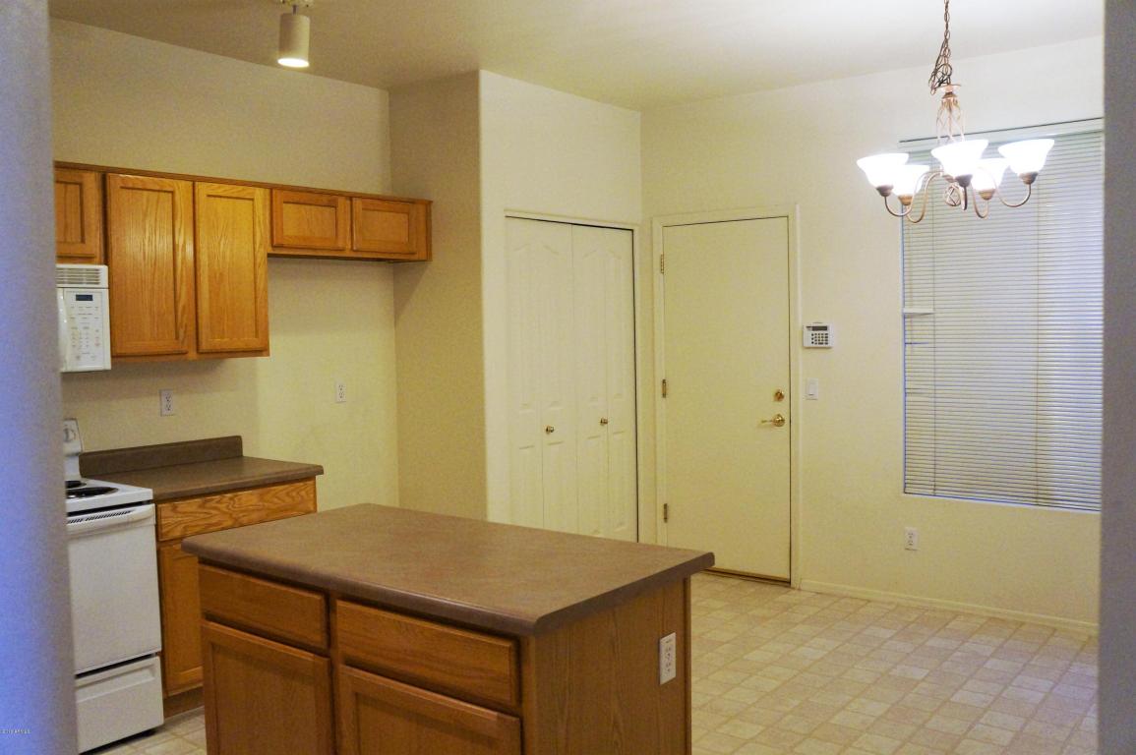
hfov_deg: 62.0
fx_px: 946
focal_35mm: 30
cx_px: 568
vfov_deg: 43.5
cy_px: 378
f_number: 4
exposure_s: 1/160
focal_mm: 20
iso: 2000
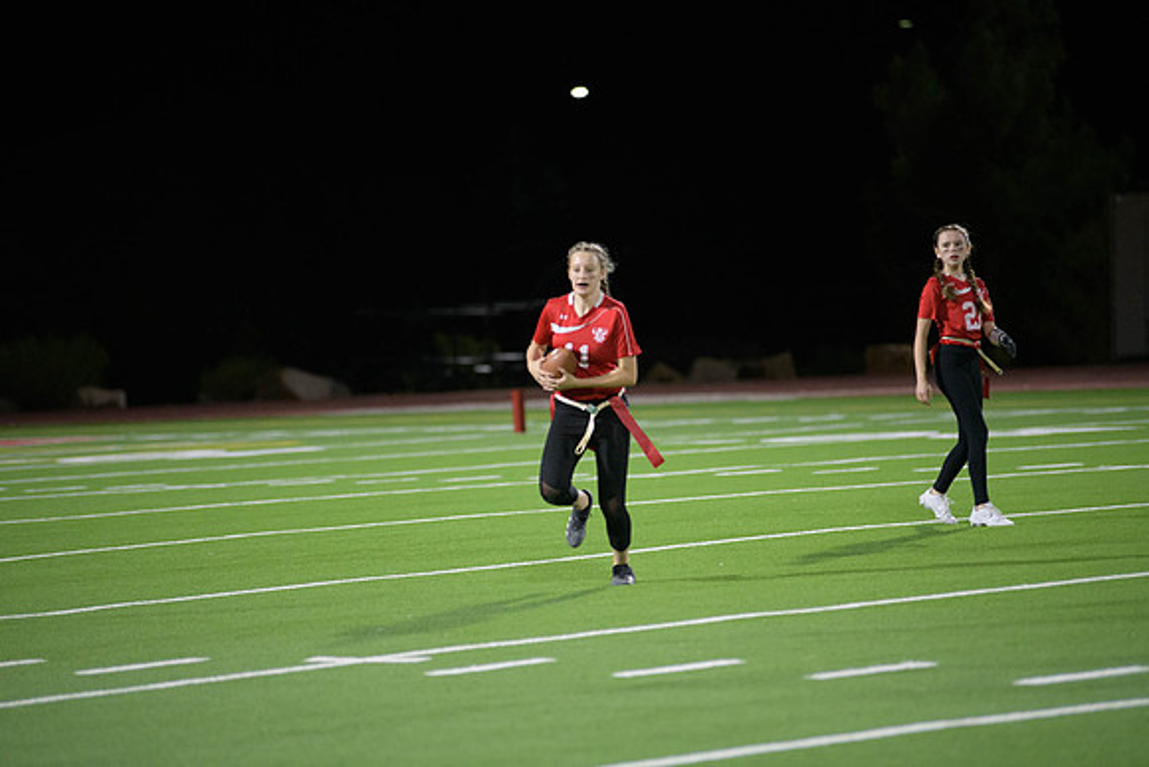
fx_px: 6385
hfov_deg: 10.3
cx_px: 574
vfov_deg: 6.9
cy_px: 384
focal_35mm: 200
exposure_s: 1/640
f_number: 2.8
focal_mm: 200
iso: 4000
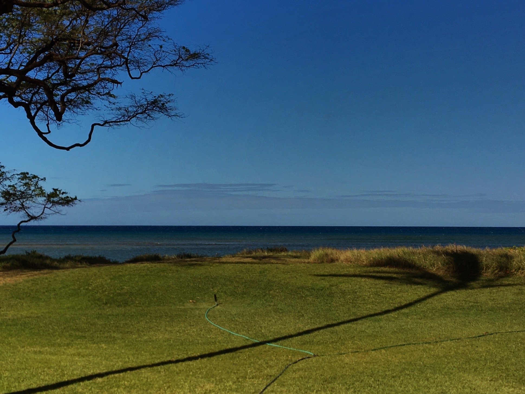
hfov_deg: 61.7
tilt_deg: +1.6
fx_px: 440
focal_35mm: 29
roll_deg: +0.0
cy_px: 197
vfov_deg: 48.2
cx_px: 262
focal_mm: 4.15
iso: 25
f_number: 2.2
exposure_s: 1/6410
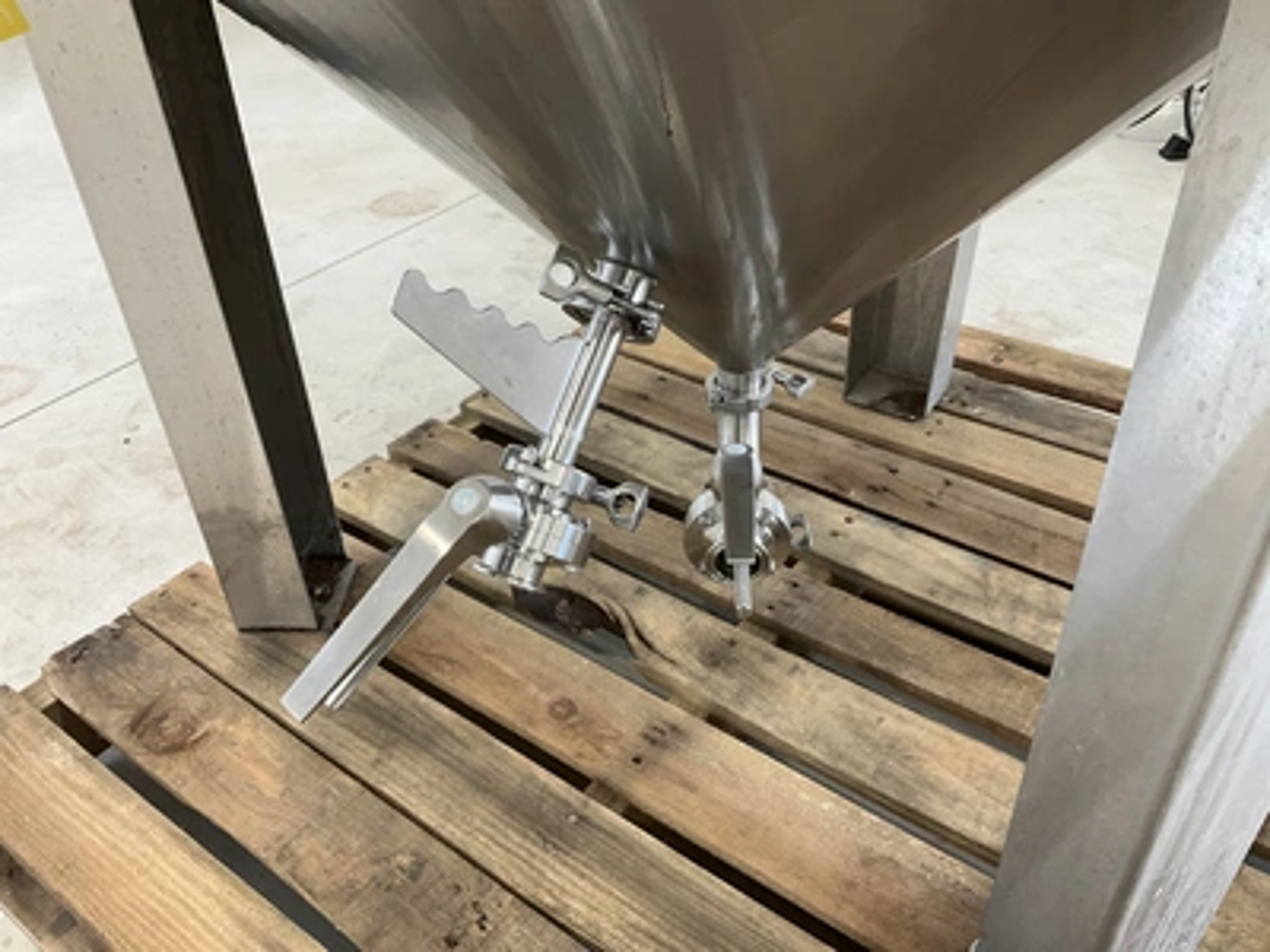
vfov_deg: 48.2
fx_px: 1064
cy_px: 476
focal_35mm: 29
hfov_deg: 61.7
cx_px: 635
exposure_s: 1/73
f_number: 1.8
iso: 64
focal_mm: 3
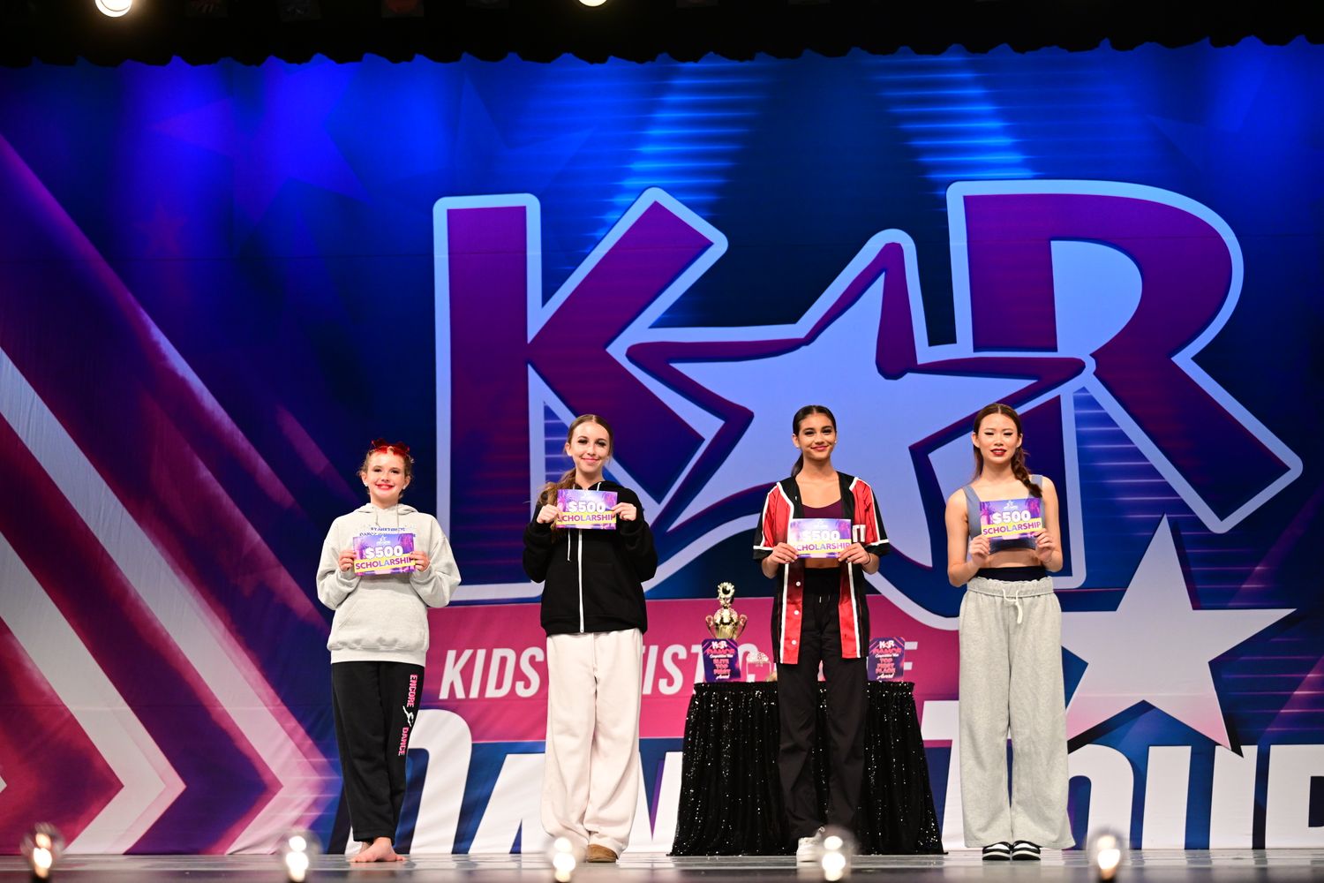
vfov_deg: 21.9
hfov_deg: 32.4
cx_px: 662
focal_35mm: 62
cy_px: 442
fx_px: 2280
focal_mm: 62
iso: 2000
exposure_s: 1/800
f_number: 2.8
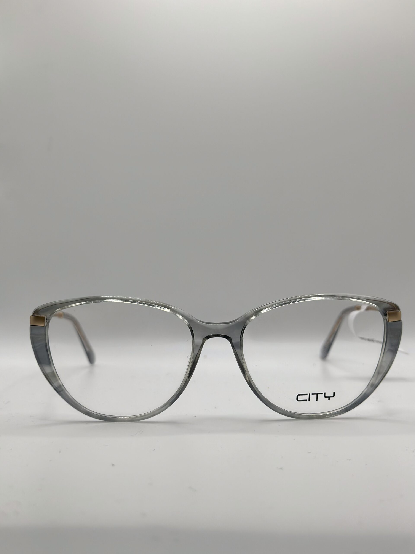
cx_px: 208
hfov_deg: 30.3
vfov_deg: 39.7
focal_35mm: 48
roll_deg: +0.1
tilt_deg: -10.6
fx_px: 767
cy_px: 277
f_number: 1.78
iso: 80
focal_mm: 6.86
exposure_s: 1/1019
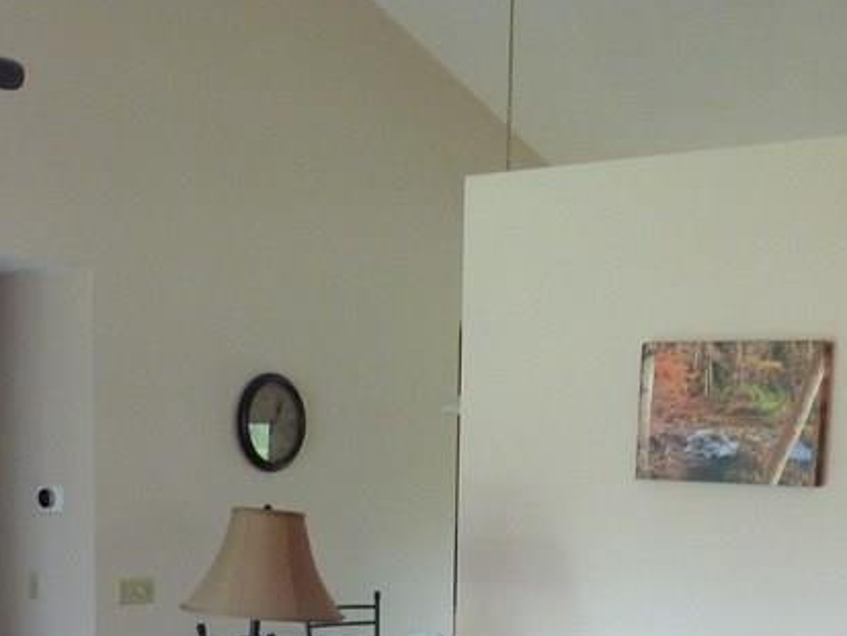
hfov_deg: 31.2
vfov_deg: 22.7
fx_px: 1517
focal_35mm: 62
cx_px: 441
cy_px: 648
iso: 320
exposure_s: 1/30
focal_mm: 4.1
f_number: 3.3
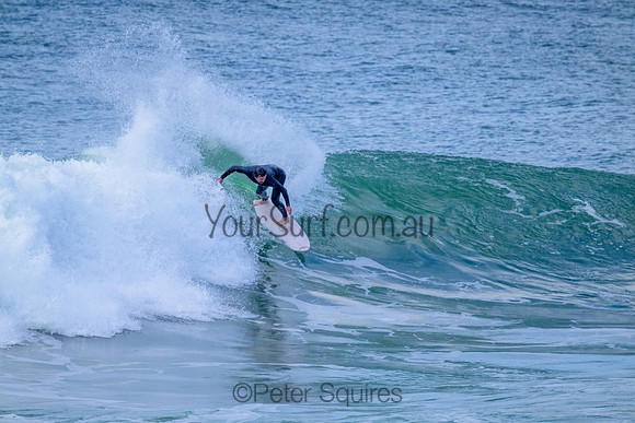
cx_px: 318
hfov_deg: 2.6
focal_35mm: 800
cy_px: 212
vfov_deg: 1.7
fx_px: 14114
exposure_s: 1/2000
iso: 2500
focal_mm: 800
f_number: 11
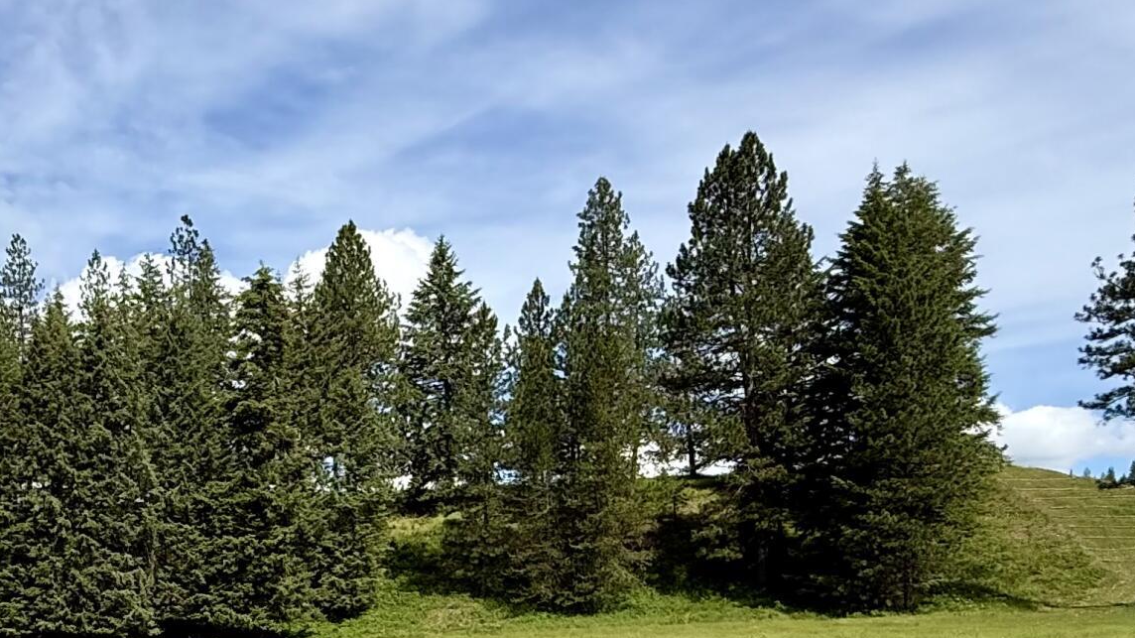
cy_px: 670
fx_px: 1204
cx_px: 169
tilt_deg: -1.4
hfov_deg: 46.7
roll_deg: +1.9
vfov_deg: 27.6
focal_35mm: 40
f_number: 2.2
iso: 50
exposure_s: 1/1795
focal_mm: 2.22
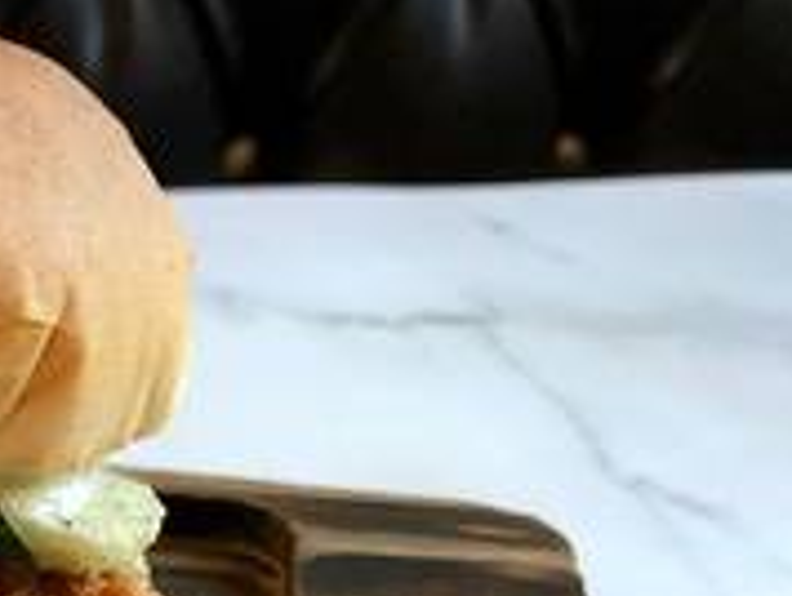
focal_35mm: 92
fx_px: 2108
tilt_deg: -30.1
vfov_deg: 15.4
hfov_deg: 18.9
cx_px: -374
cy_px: 752
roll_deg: -1.5
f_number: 1.8
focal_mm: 3.99
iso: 50
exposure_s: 1/15
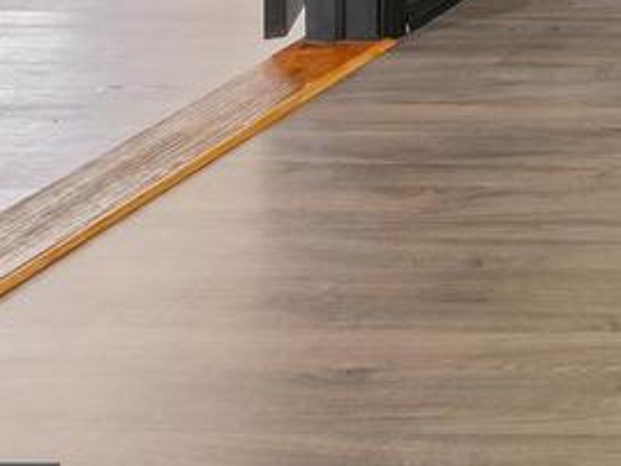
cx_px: 1362
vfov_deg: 15.4
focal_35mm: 72
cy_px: -526
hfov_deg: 16.7
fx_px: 1292
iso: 250
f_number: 10
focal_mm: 14
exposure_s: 1
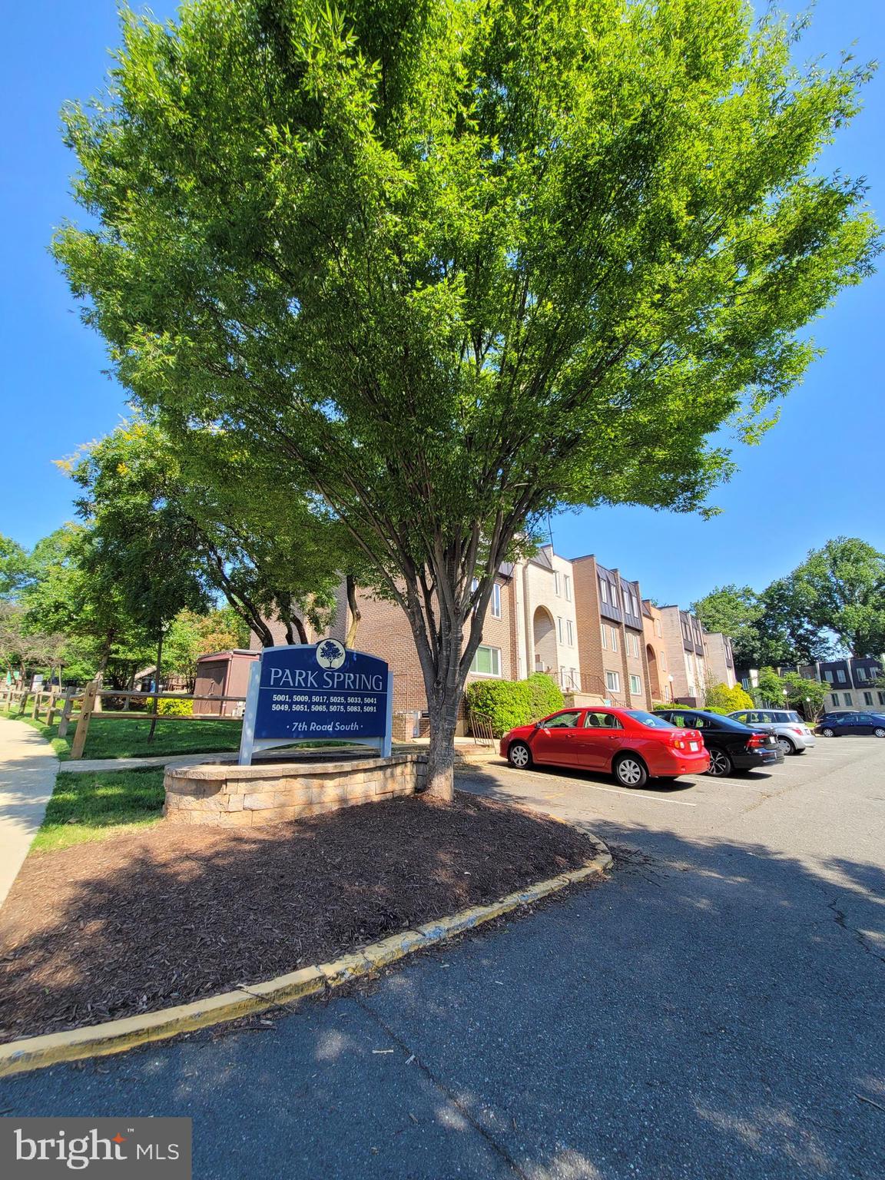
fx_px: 443
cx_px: 442
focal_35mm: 13
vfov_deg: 106.2
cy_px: 590
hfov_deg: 89.9
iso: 64
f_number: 2.2
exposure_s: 1/616
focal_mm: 2.2
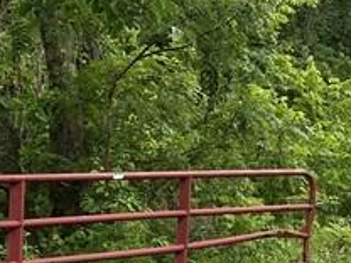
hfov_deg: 13.5
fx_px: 1298
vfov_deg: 11.5
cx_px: 668
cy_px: 207
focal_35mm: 128
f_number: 1.5
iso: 50
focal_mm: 5.7
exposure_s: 1/526
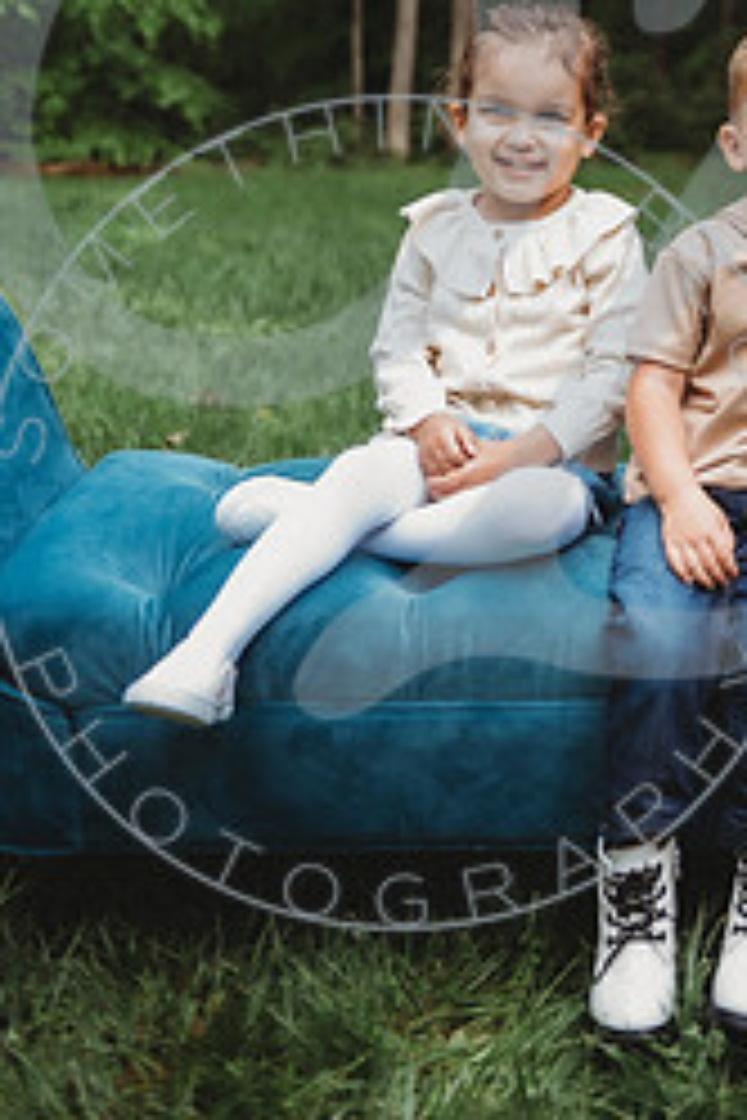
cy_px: 171
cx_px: 603
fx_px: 2023
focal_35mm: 65
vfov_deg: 30.0
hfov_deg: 20.7
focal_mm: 36
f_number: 2.8
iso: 200
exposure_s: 1/200
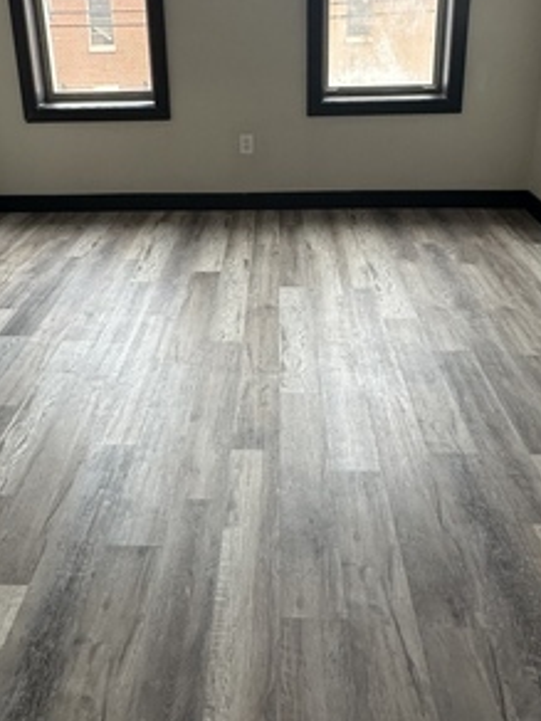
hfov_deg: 44.1
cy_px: 231
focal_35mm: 32
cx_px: 237
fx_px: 667
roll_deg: +1.1
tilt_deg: -19.0
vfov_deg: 55.4
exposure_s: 1/99
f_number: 2.2
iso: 100
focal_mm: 2.22
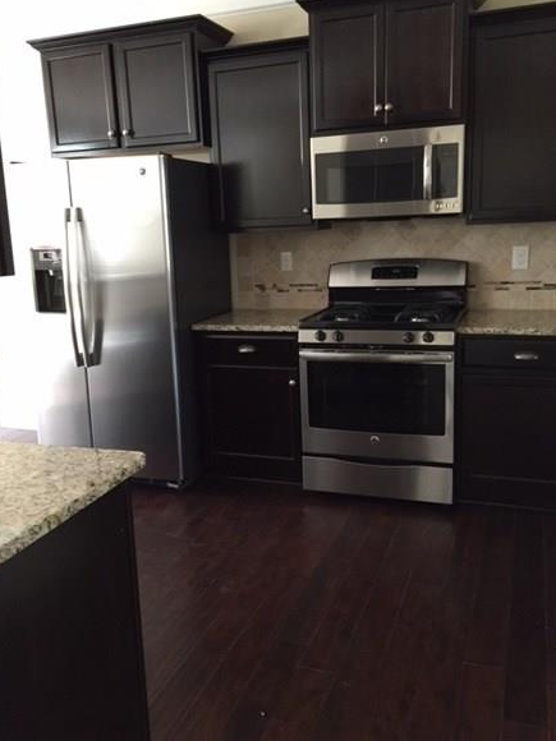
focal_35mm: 32
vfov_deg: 56.8
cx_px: 268
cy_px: 363
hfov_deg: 44.2
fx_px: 685
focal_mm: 4.15
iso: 250
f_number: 2.2
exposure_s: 1/30
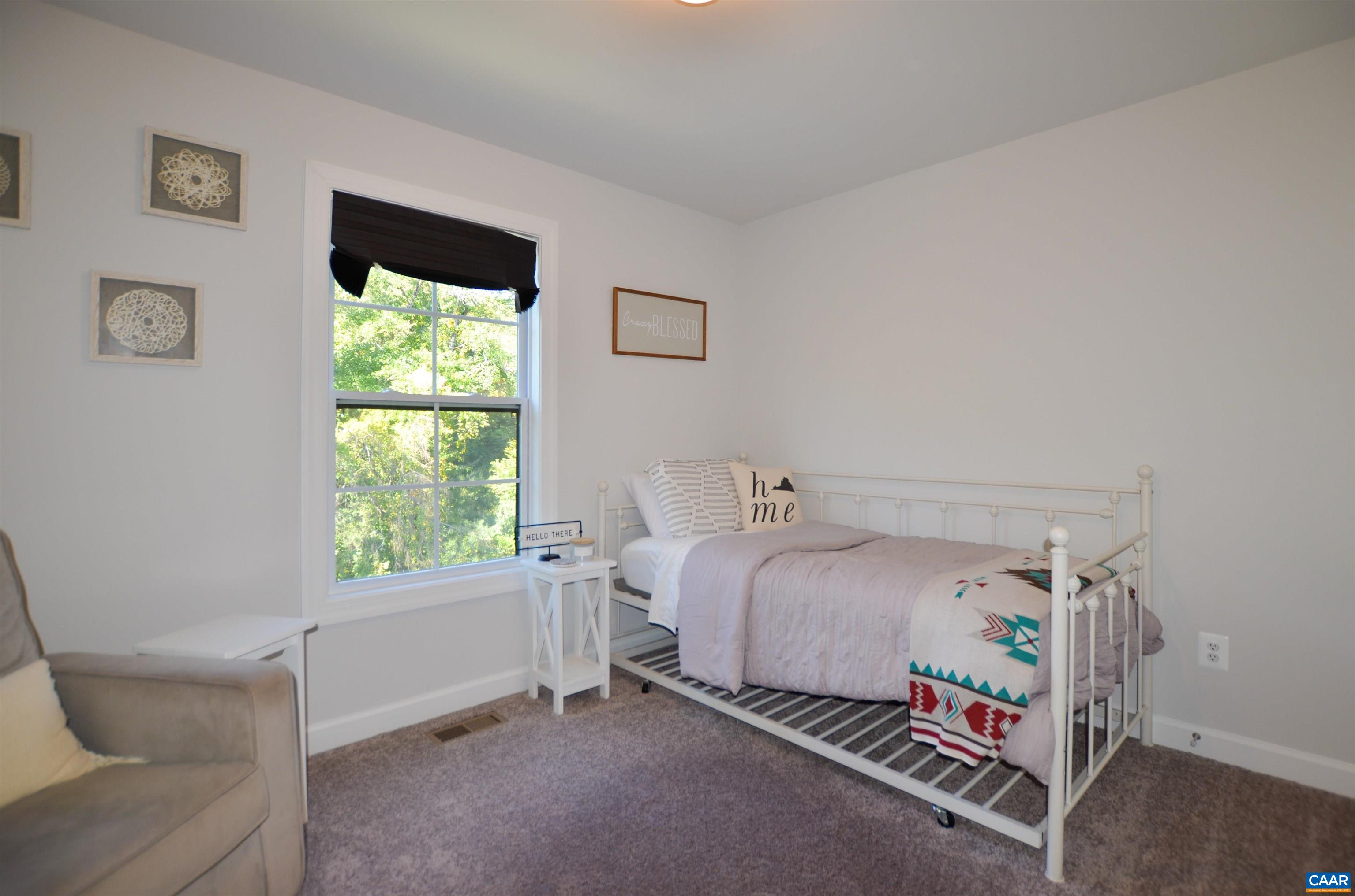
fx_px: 563
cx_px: 678
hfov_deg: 100.5
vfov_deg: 77.1
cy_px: 448
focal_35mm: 15
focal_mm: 10
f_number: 3.5
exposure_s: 1/60
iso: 100
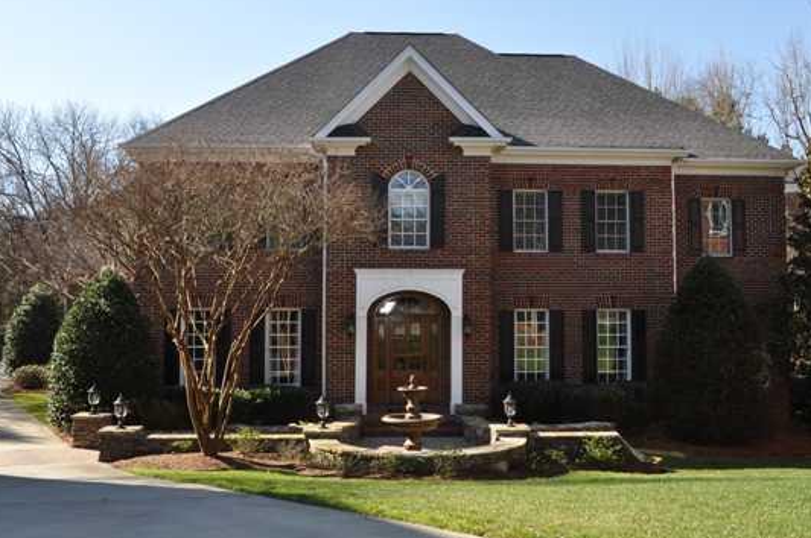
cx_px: 428
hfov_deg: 53.2
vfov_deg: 36.7
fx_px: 810
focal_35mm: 36
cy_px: 239
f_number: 9
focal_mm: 20
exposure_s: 1/200
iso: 200
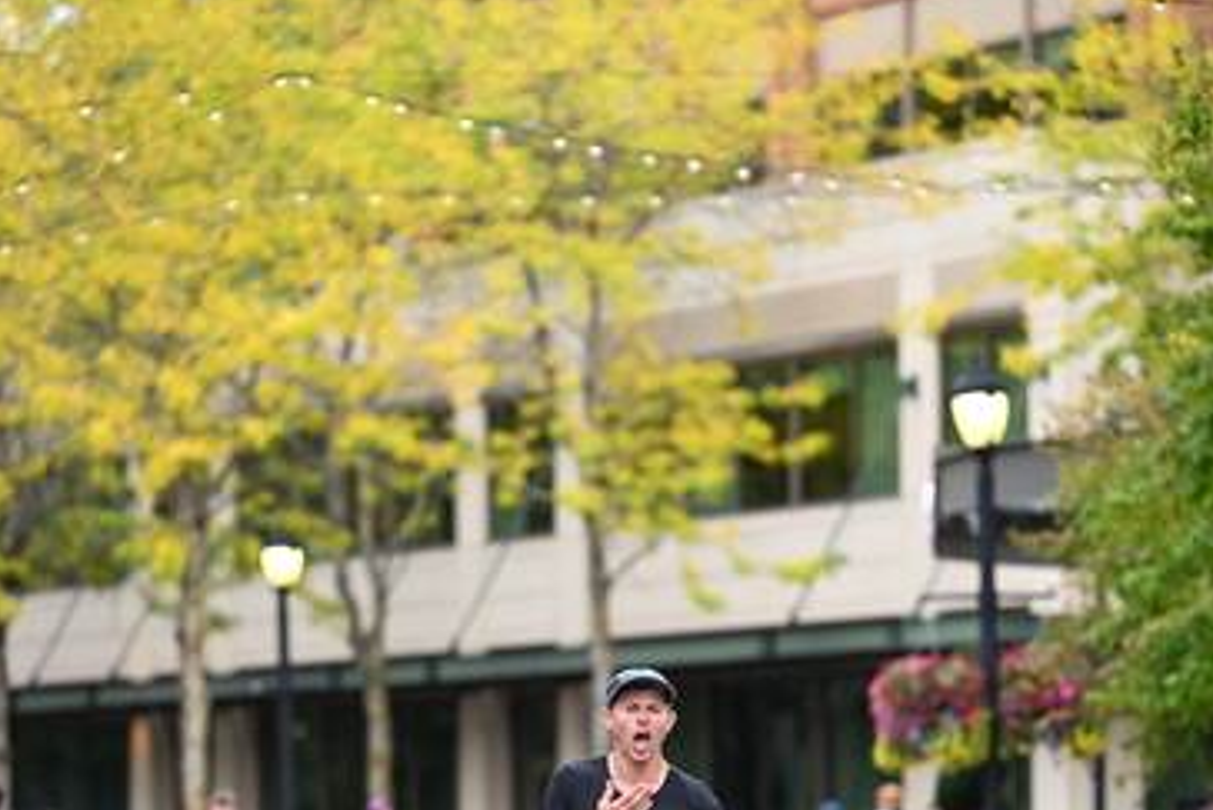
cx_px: 605
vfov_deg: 6.3
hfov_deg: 9.4
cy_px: 717
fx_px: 7382
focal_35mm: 219
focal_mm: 145
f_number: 2.8
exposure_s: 1/1600
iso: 1000
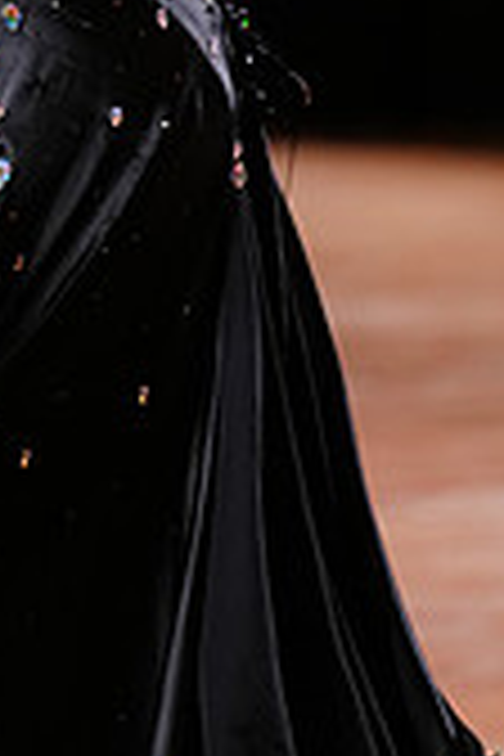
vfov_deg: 6.9
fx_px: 6237
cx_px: -313
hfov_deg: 4.6
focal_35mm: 297
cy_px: -279
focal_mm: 86
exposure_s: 1/400
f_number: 2.8
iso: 1250
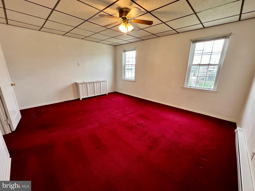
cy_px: 96
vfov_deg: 89.9
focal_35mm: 13
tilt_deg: -15.9
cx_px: 128
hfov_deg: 106.2
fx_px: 96
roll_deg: -0.9
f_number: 1.8
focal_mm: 1.57
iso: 160
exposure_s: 1/120
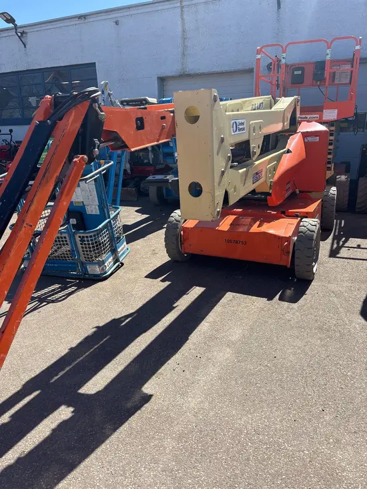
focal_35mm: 26
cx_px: 184
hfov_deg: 53.1
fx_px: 367
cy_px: 244
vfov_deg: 67.3
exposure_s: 1/1949
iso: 50
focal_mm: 5.96
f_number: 1.6
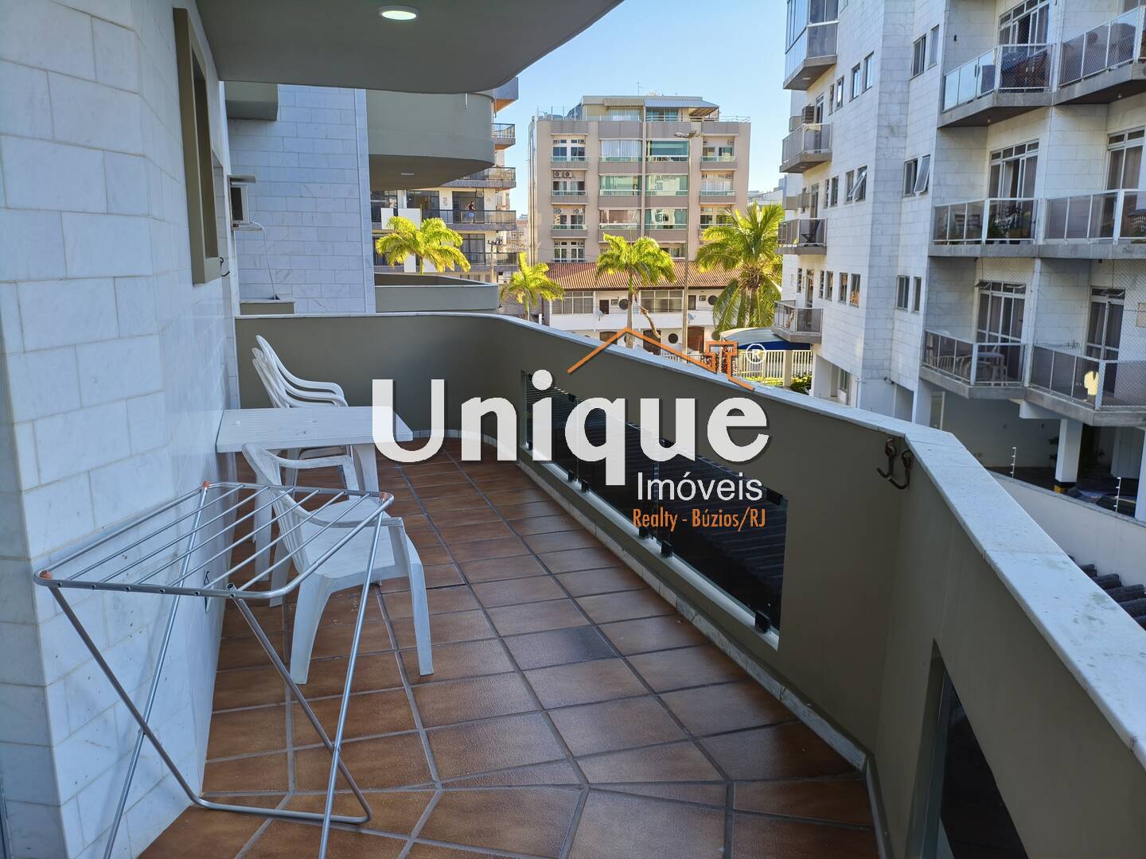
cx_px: 573
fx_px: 861
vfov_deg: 53.1
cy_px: 430
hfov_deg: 67.3
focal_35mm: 26
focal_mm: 4.94
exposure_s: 1/168
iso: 80
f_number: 1.5
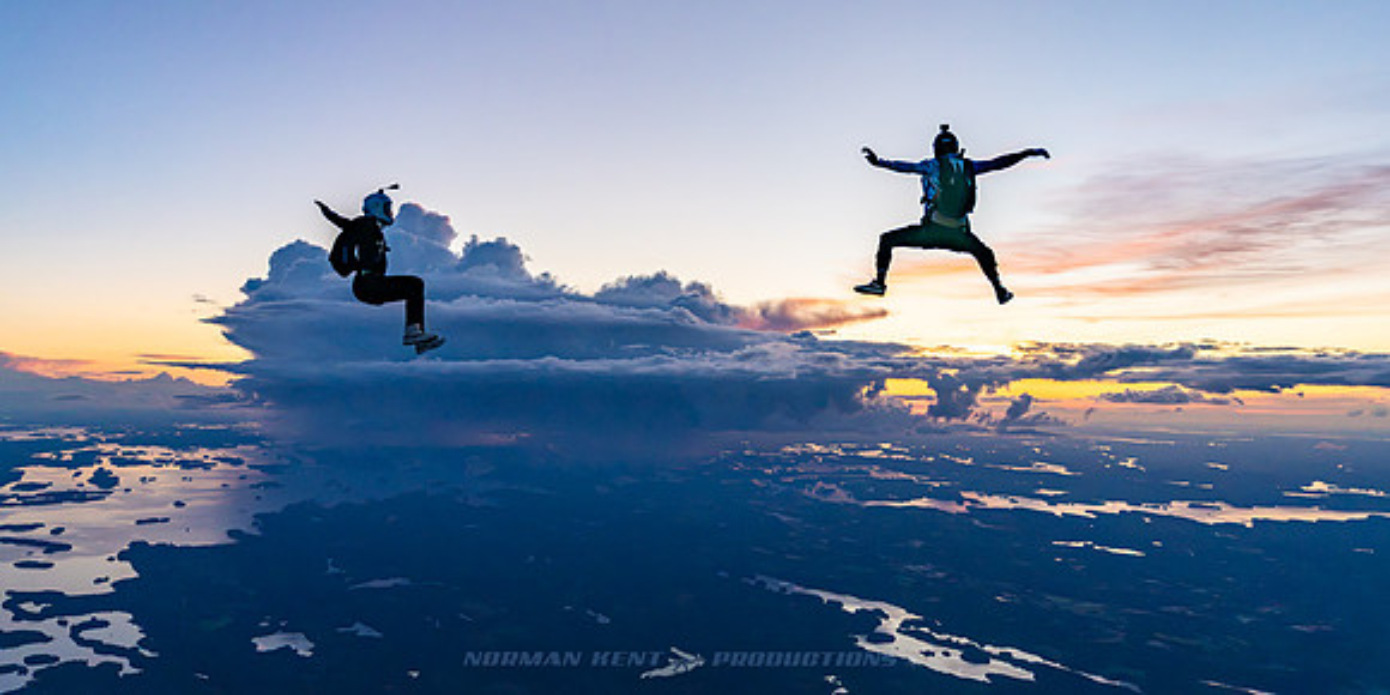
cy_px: 232
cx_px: 695
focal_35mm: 30
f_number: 4
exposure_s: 1/2000
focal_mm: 28
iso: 1000
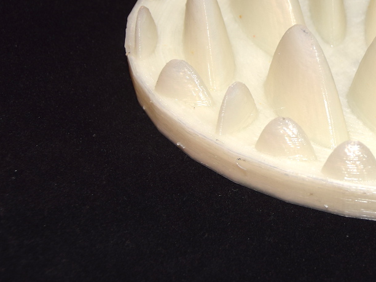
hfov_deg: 19.1
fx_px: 1075
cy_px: 59
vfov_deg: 14.9
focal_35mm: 99
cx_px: 407
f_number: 4
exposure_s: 1/60
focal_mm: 28
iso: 280
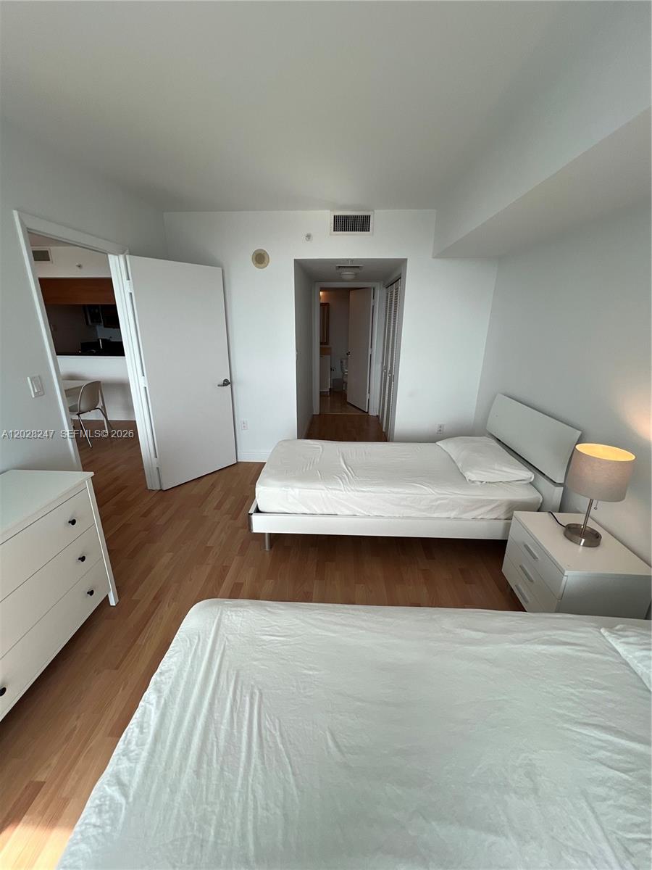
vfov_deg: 106.2
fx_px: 326
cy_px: 435
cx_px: 326
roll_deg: -0.9
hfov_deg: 89.9
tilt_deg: -18.4
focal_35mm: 13
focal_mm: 1.57
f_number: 1.8
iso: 32
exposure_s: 1/195
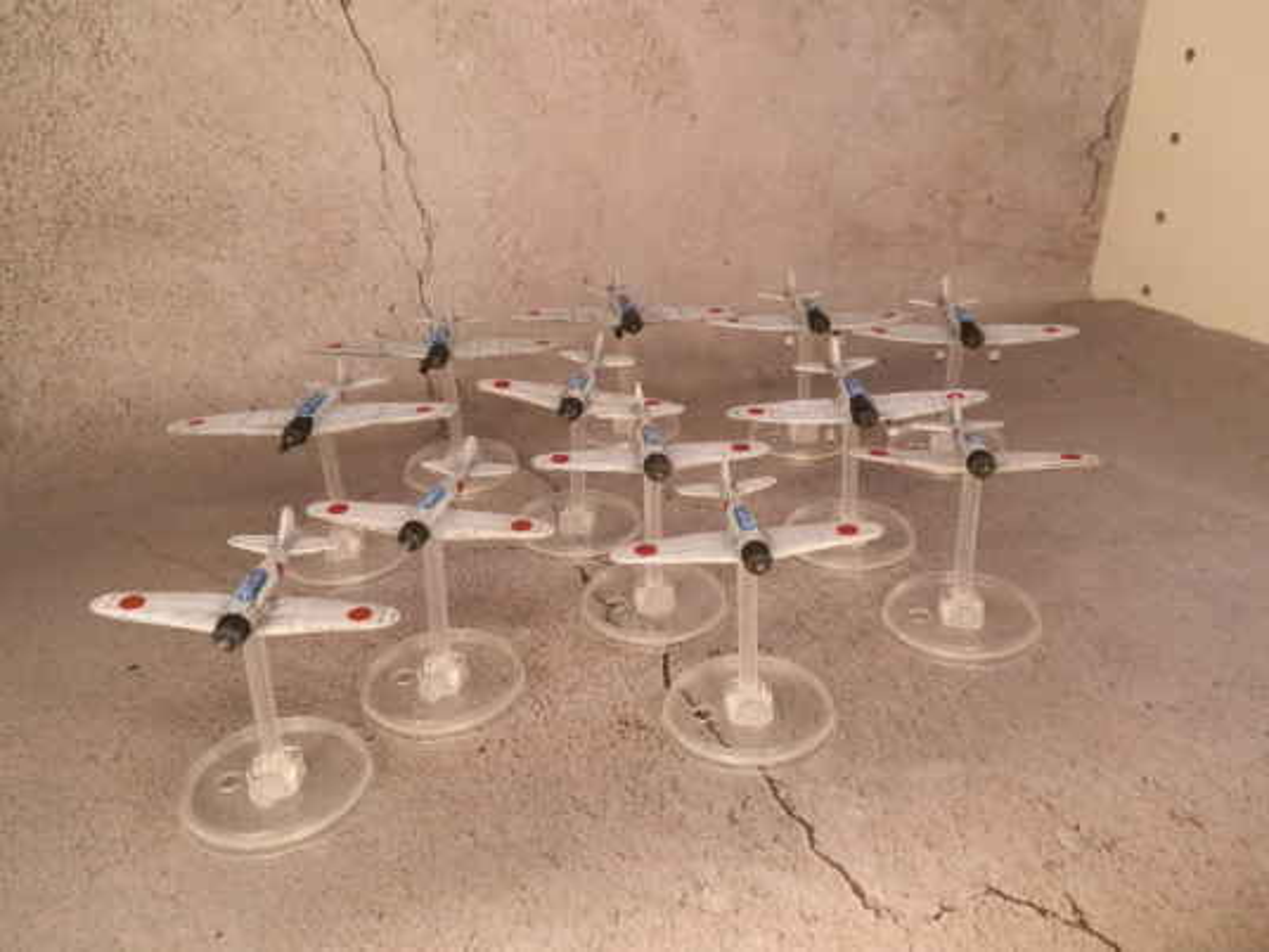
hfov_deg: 63.4
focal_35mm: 28
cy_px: 476
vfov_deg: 49.7
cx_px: 634
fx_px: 1026
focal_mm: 5
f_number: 3.1
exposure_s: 1/200
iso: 400
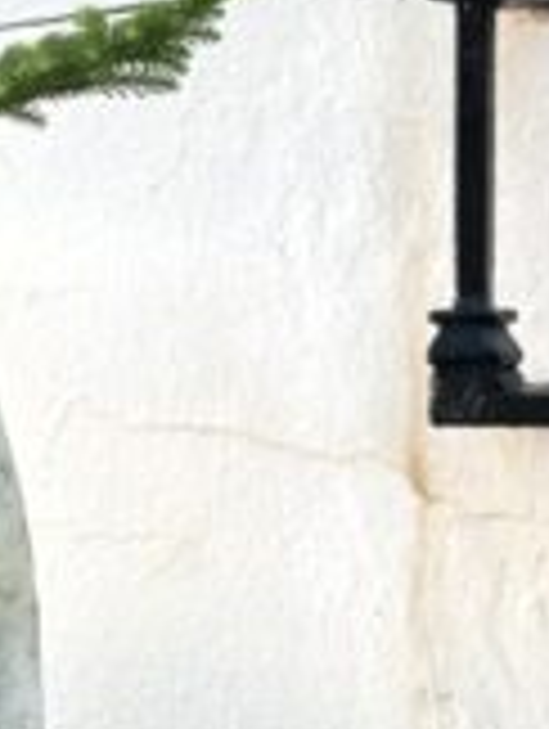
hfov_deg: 6.1
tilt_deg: -1.0
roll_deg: +0.7
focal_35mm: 237
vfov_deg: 8.3
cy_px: 400
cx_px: -526
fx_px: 4999
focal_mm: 6.76
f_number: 1.78
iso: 50
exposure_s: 1/172
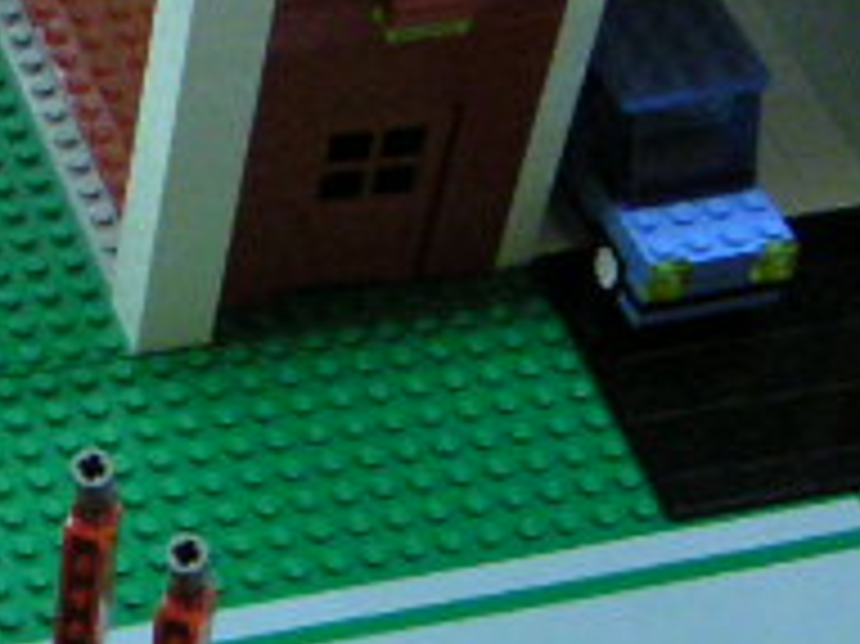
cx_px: -315
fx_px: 3327
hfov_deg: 14.0
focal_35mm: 134
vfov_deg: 10.8
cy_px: 878
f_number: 2.9
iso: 400
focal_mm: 5.3
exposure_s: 1/20
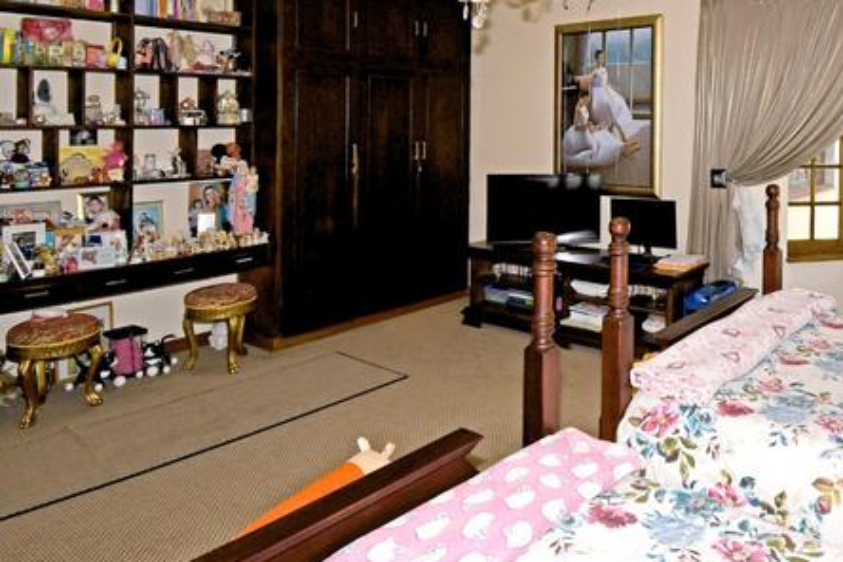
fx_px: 632
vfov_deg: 46.8
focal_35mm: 27
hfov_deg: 63.2
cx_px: 638
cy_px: 168
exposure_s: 1/60
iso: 160
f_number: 4.5
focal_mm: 10
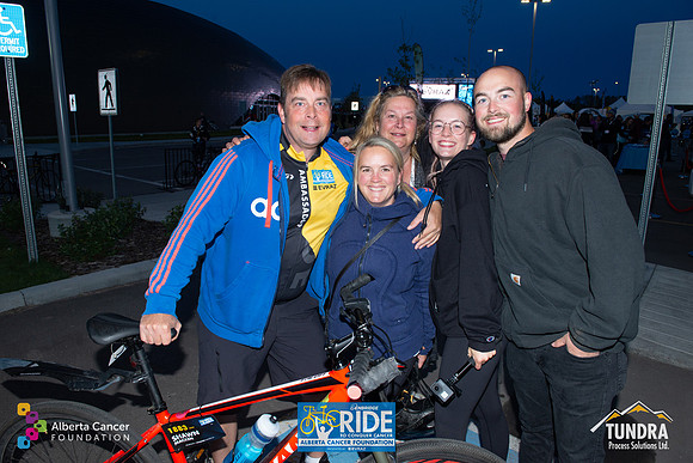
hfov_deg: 73.7
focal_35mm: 24
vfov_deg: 53.2
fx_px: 462
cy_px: 232
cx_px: 346
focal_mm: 24
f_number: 8
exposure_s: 1/80
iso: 640
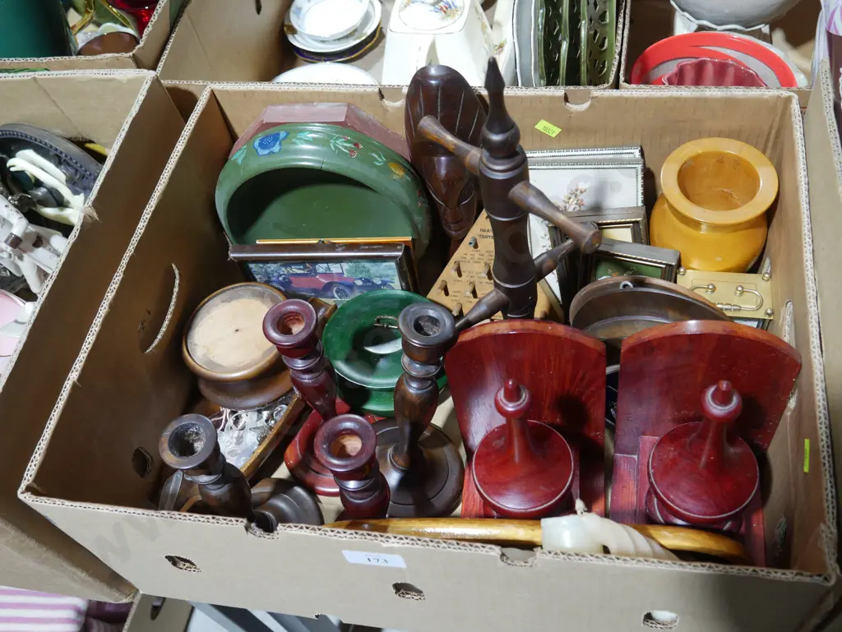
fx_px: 876
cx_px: 421
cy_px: 316
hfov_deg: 51.3
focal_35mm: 36
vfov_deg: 39.7
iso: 500
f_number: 4
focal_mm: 18
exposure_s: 1/60
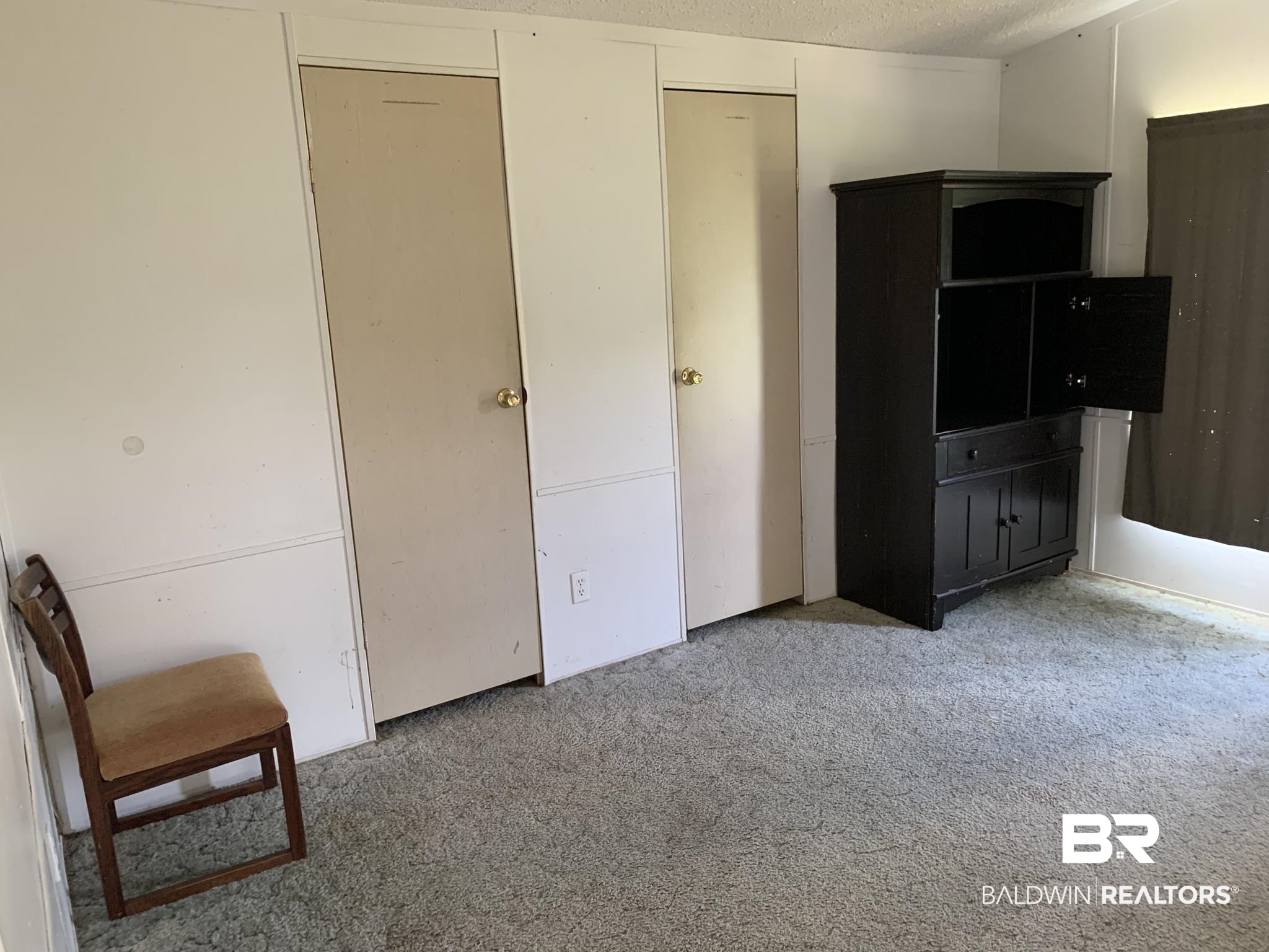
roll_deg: +2.4
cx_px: 634
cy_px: 476
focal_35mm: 26
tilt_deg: -10.1
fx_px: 953
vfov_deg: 53.1
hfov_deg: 67.3
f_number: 1.8
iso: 320
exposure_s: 1/60
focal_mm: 4.25
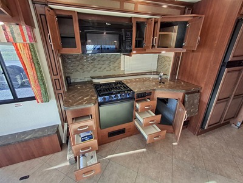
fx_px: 112
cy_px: 92
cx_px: 122
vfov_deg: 78.1
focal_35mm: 16
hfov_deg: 94.5
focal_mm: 1.64
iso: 80
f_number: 2.2
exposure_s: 1/40
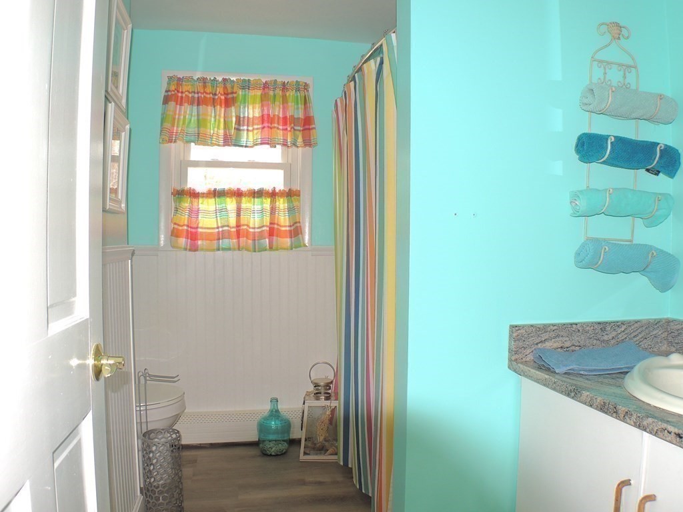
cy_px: 256
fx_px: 691
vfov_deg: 40.7
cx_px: 342
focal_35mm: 35
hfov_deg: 52.6
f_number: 3.3
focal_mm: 6.2
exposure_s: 1/30
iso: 200
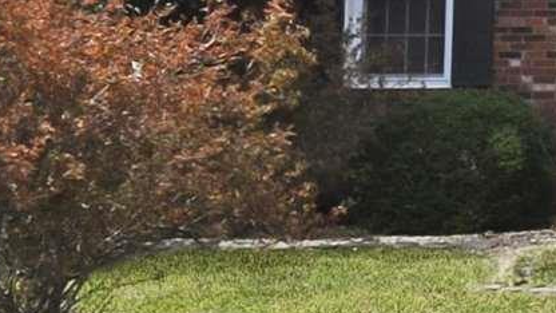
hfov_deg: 10.3
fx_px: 2563
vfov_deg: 6.6
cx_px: 1439
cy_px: -499
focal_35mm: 174
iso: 200
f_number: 9
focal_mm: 15
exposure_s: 1/320
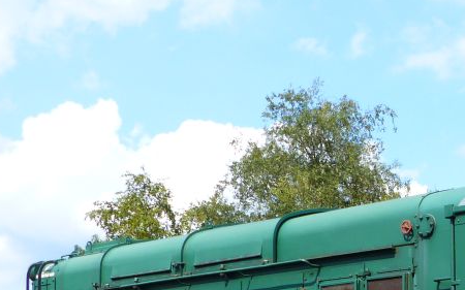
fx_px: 1254
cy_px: 343
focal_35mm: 99
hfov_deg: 20.2
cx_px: 490
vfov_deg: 12.9
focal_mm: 6.3
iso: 100
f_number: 4
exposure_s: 1/640
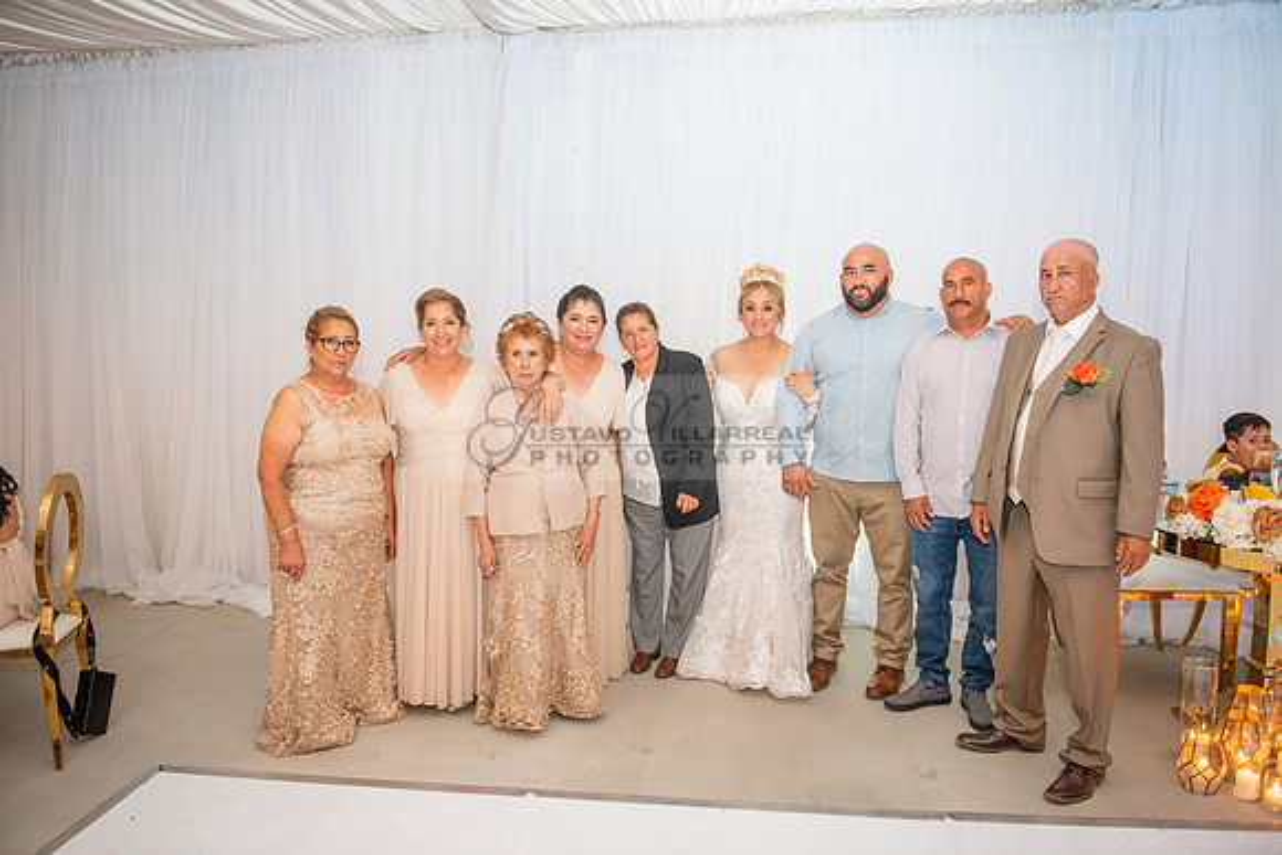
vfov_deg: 49.6
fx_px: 926
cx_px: 641
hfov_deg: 69.4
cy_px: 428
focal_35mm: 26
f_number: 2.8
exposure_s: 1/125
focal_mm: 26
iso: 1000
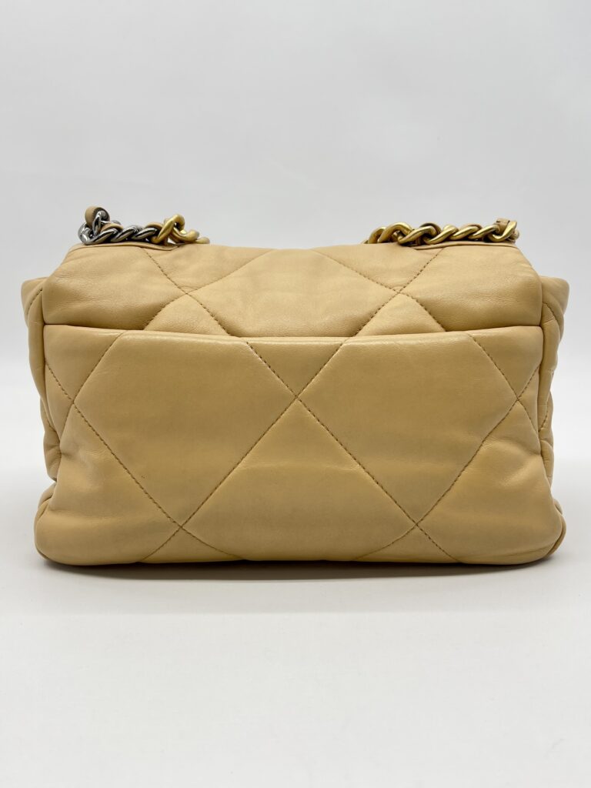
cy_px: 394
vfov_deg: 67.3
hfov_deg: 53.1
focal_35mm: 26
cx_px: 296
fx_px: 592
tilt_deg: -10.1
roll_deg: +0.0
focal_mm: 5.7
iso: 40
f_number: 1.5
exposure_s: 1/160
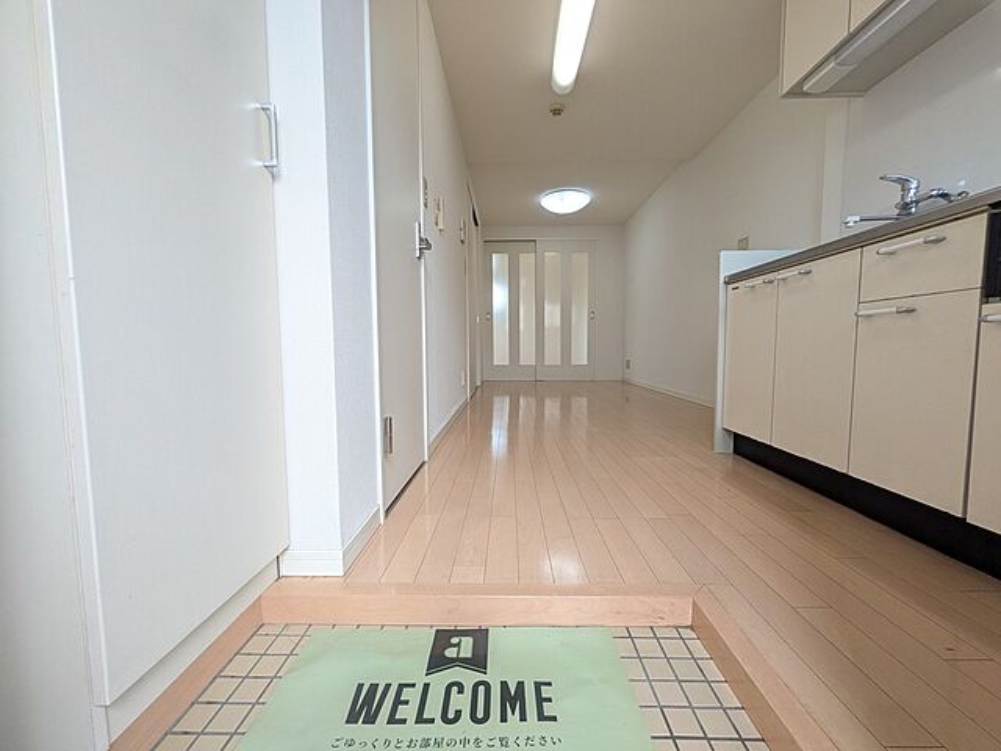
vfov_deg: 85.7
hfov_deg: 102.1
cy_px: 376
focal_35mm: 14
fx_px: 405
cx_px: 500
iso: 59
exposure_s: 1/120
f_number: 2.2
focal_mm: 1.83
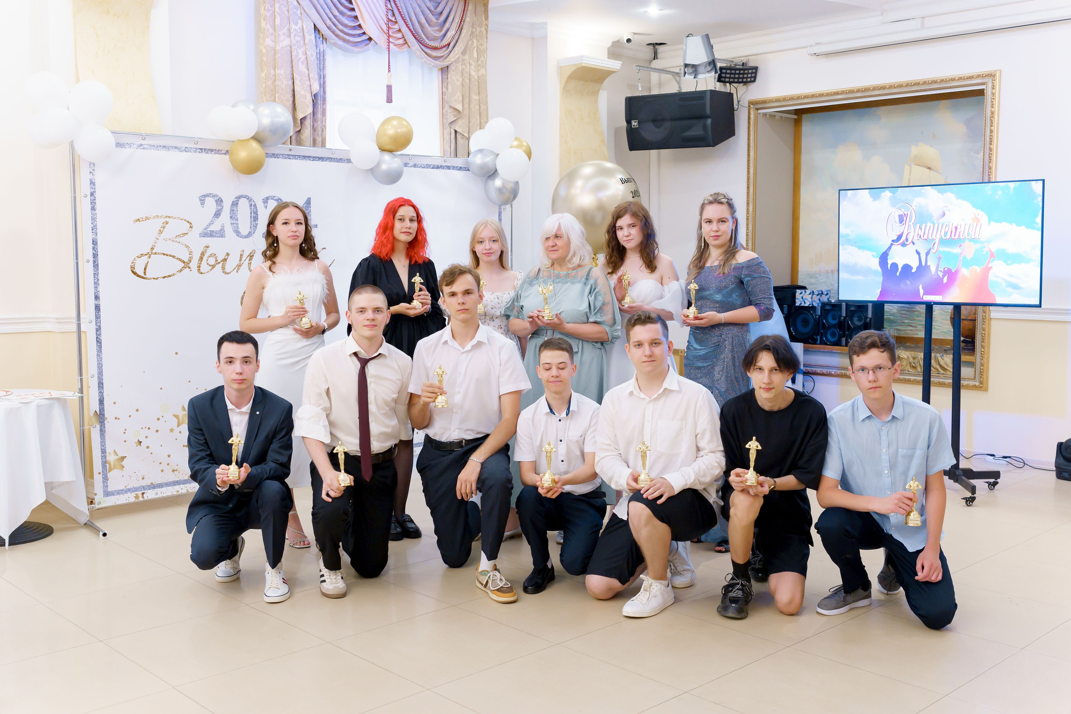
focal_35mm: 35
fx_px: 1041
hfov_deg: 54.4
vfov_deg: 37.9
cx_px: 536
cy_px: 357
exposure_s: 1/125
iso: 1600
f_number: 3.2
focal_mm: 35
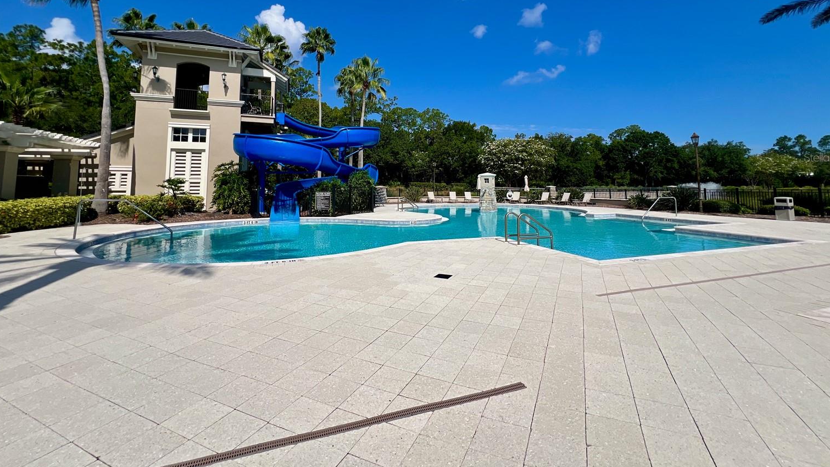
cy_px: 157
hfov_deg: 103.0
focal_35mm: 15
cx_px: 416
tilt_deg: +3.4
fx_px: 330
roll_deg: +0.3
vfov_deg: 68.6
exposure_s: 1/3125
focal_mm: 1.57
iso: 32
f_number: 1.8
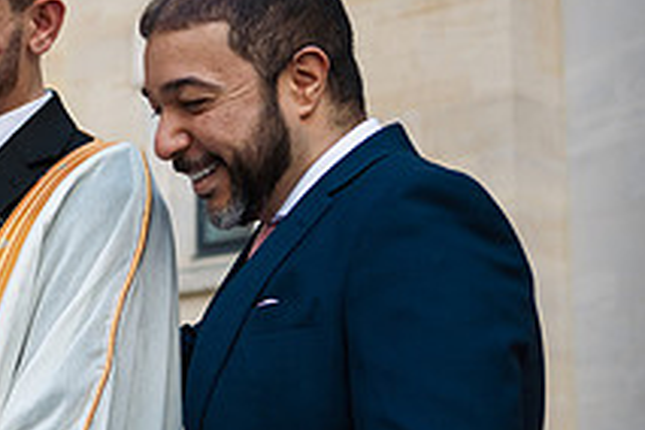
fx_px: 1953
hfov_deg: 17.4
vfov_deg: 12.6
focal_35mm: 109
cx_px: -227
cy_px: 204
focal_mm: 40
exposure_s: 1/500
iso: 200
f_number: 3.5
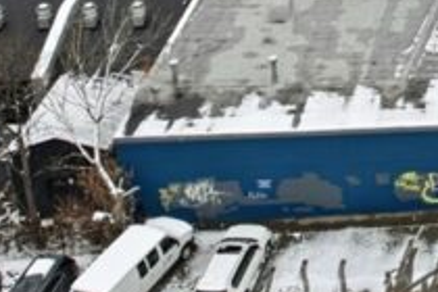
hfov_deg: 21.7
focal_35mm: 84
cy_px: -224
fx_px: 1022
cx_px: 576
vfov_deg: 14.4
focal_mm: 8.4
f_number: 2.8
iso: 100
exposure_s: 1/125
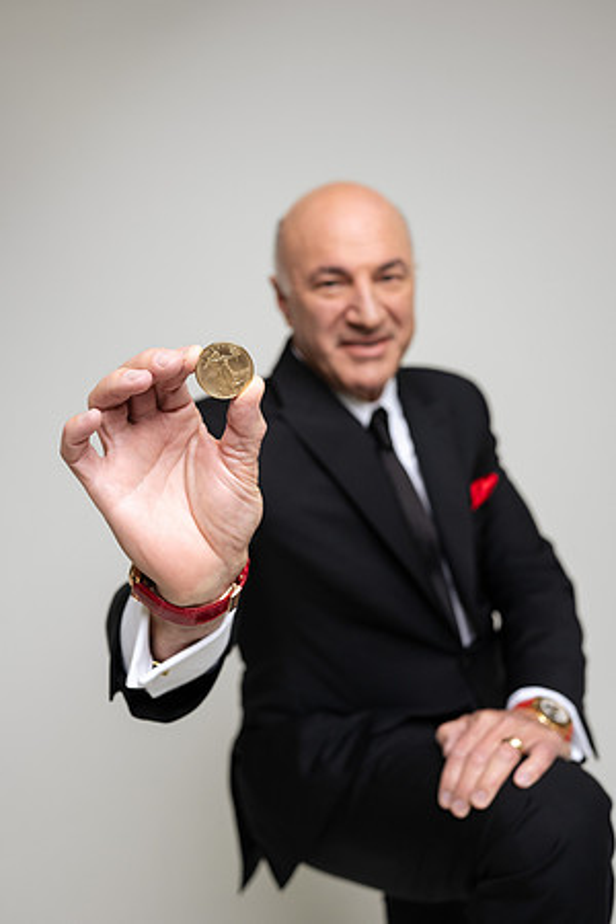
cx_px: 308
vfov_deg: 54.4
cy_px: 462
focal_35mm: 35
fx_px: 898
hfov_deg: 37.9
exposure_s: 1/125
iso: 400
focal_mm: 35
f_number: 4
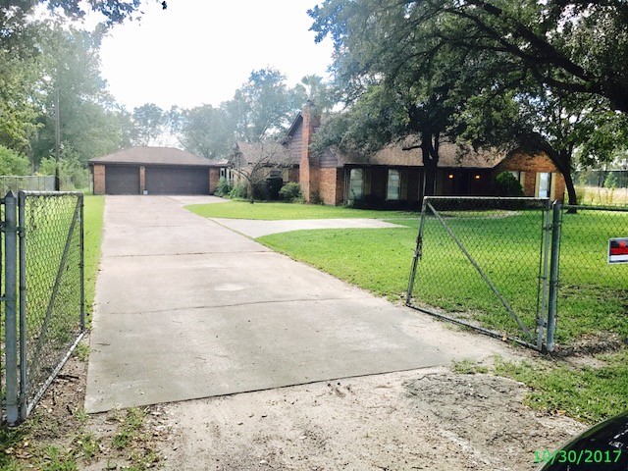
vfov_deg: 49.7
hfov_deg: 63.4
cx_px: 314
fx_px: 508
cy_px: 236
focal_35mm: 28
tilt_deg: -7.0
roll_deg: -1.7
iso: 20
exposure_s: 1/772
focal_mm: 3.99
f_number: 1.8
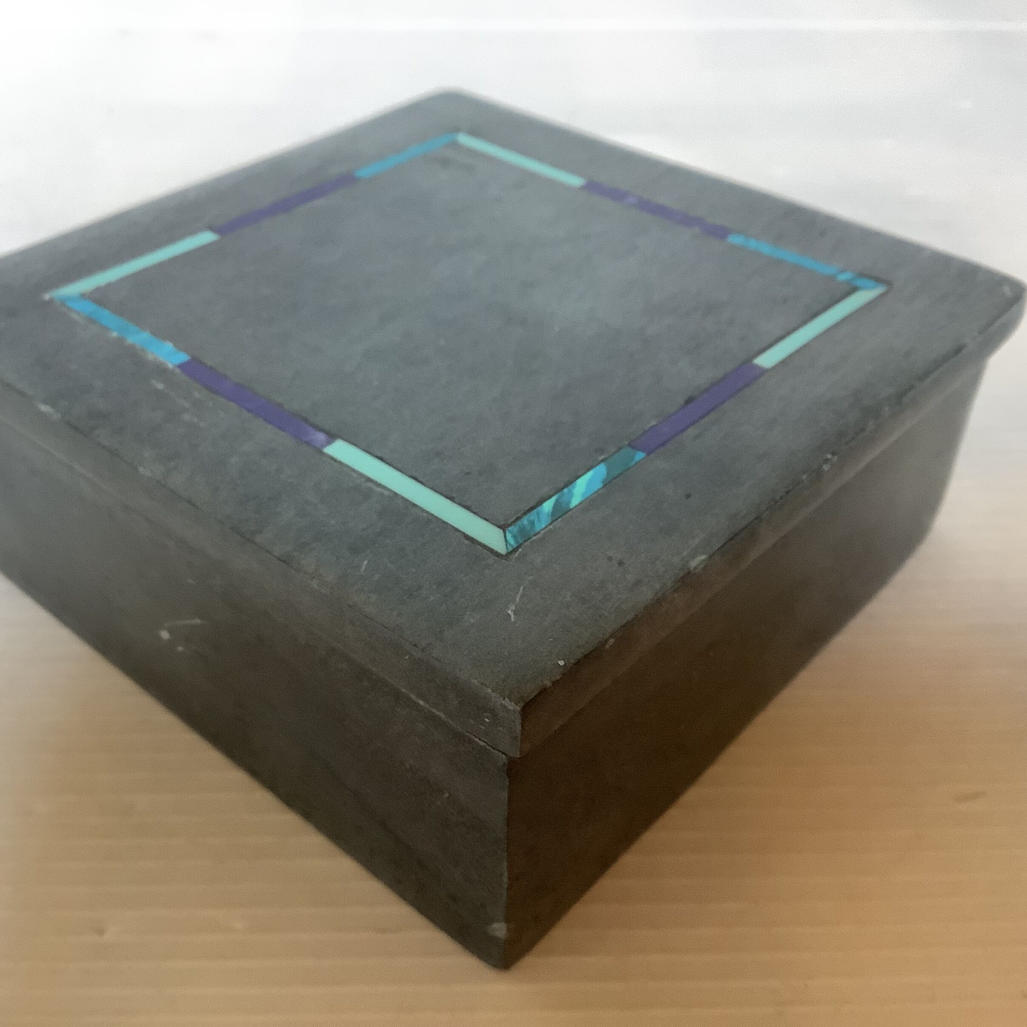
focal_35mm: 37
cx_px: 453
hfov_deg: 44.8
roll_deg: +0.2
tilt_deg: -37.3
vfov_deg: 44.9
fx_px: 1242
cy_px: 509
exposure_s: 1/33
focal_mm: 3.3
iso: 320
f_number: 2.4
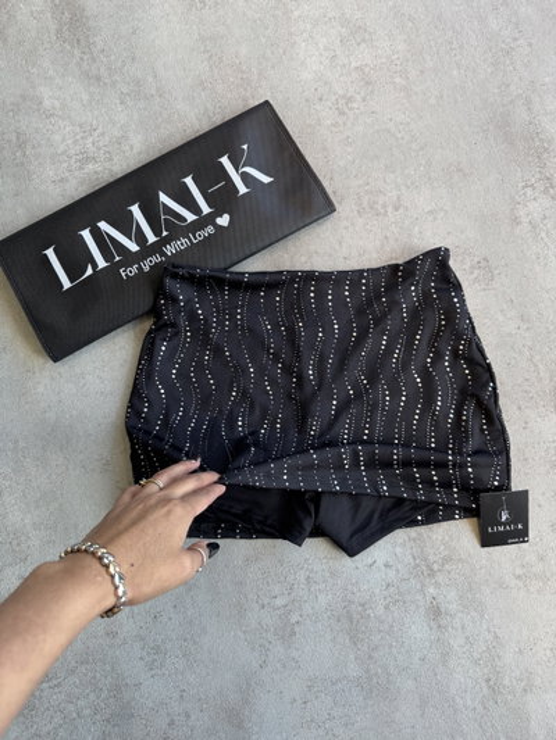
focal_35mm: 24
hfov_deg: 56.8
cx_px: 278
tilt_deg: -80.7
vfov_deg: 71.6
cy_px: 370
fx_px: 514
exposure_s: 1/256
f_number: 1.78
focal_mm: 6.76
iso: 64
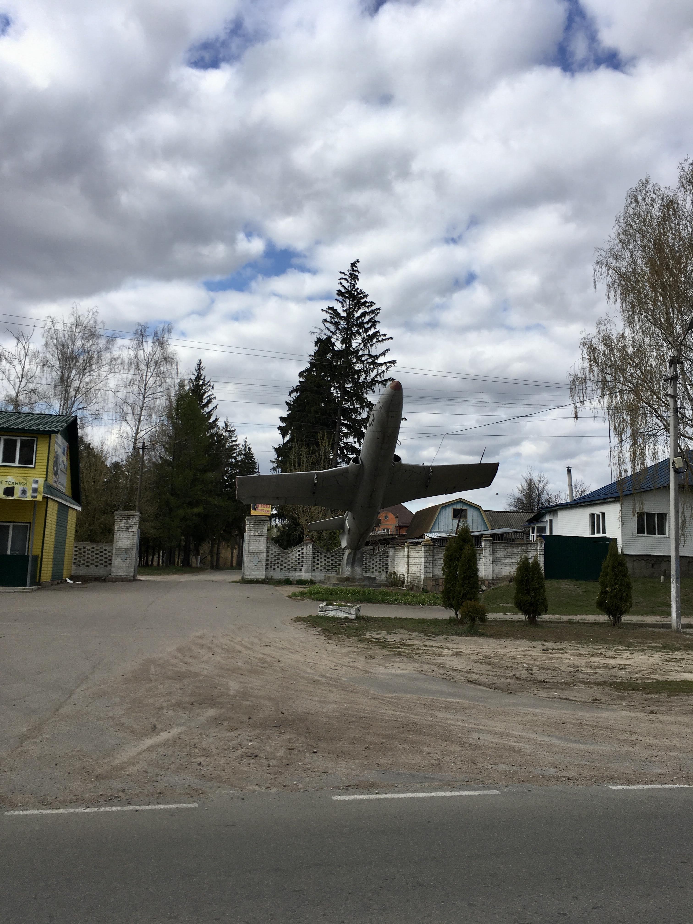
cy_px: 462
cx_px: 346
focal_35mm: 29
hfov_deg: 48.2
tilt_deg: +11.3
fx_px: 774
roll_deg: -3.4
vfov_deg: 61.7
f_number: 2.2
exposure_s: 1/1748
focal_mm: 4.15
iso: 25
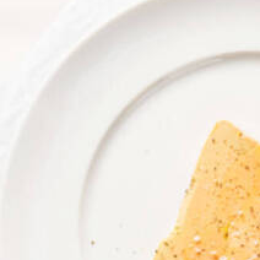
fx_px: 1742
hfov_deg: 8.1
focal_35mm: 205
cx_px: 549
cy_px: 353
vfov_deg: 8.4
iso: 100
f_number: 4
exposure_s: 1/125
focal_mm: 50
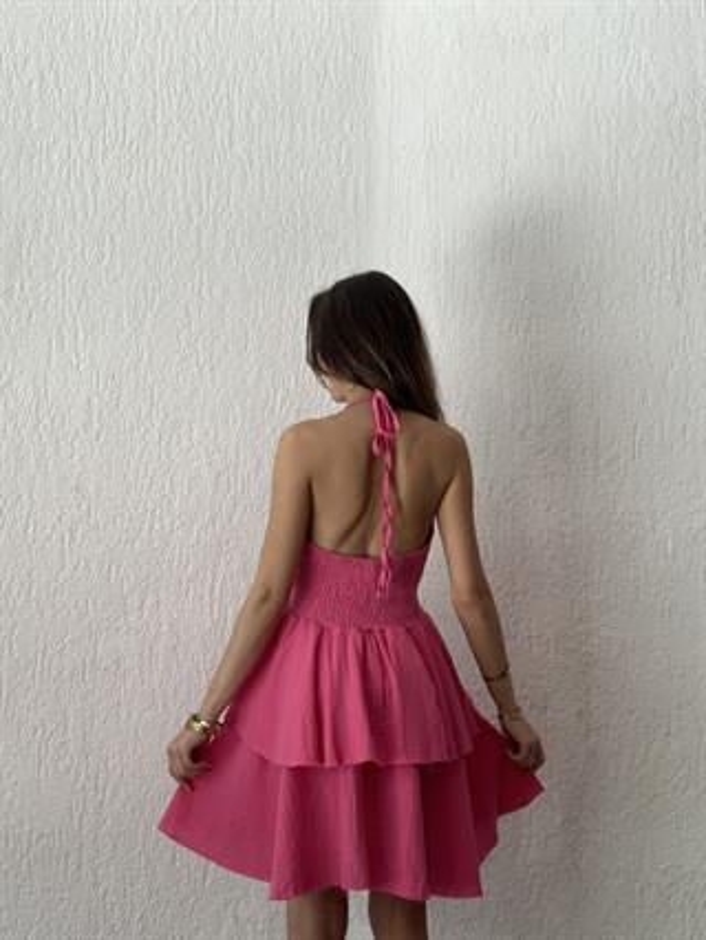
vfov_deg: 39.6
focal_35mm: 48
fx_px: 1304
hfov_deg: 30.3
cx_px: 353
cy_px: 470
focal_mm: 6.86
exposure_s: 1/121
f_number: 1.78
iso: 80
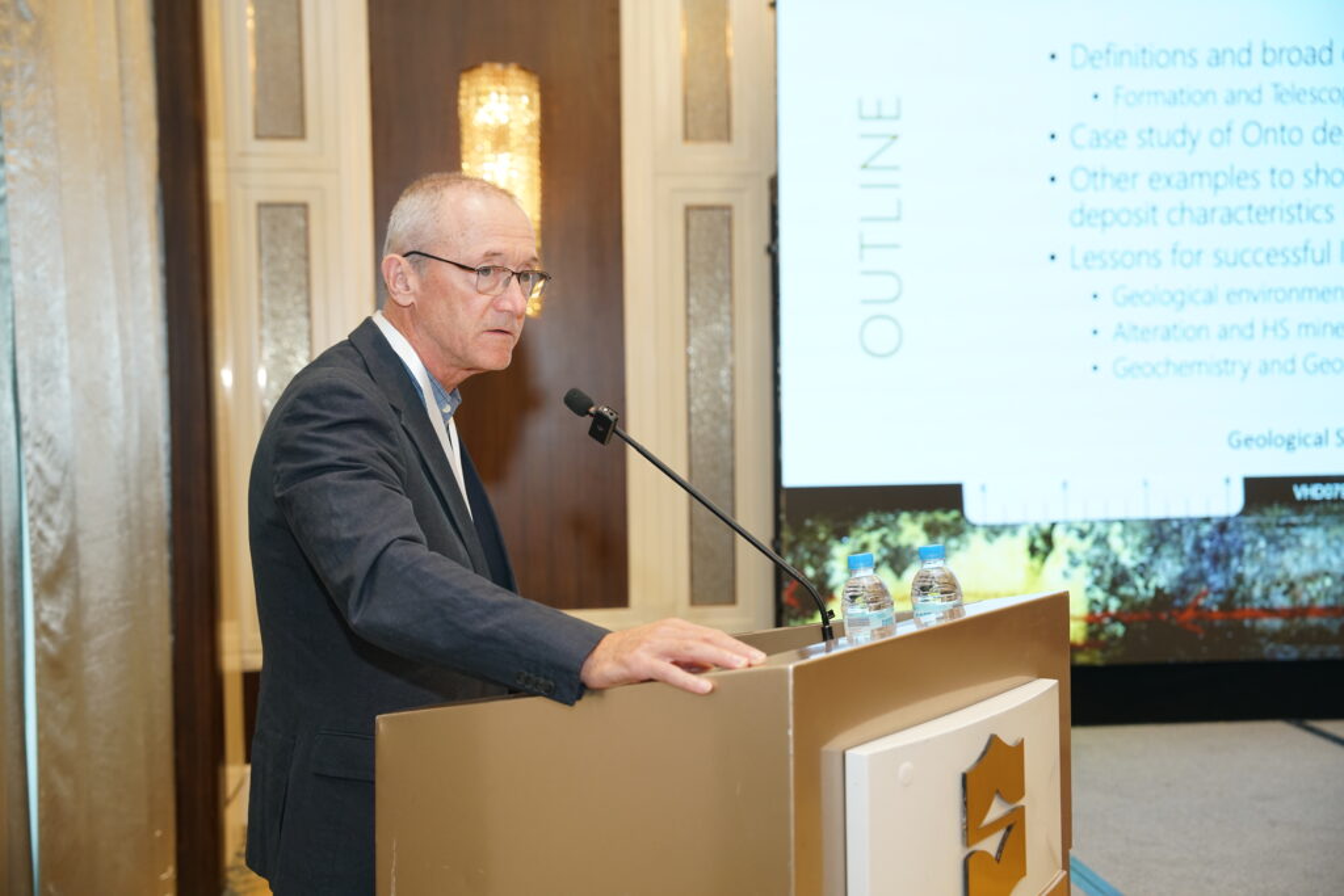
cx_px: 672
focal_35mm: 47
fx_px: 1755
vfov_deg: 28.7
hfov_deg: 41.9
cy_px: 448
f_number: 3.5
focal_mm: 47
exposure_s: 1/250
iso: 1000
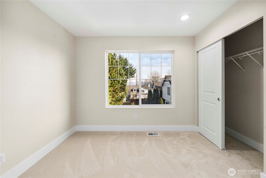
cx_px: 133
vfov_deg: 85.5
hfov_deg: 108.3
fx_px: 96
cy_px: 89
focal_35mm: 13
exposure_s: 1/125
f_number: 7.1
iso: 80
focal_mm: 13
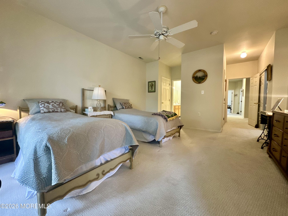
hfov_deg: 102.1
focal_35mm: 14
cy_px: 108
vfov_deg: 85.7
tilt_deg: -2.3
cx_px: 144
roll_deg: -1.1
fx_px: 116
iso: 640
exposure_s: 1/60
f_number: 2.2
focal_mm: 2.22
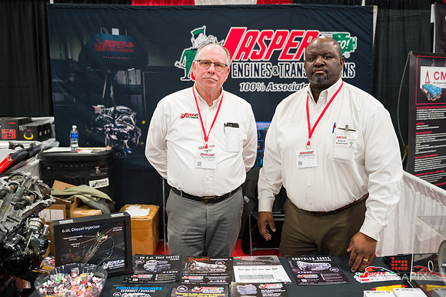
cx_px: 223
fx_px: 421
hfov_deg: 55.8
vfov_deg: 38.8
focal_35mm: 34
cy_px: 148
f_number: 3.2
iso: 3200
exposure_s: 1/320
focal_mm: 34
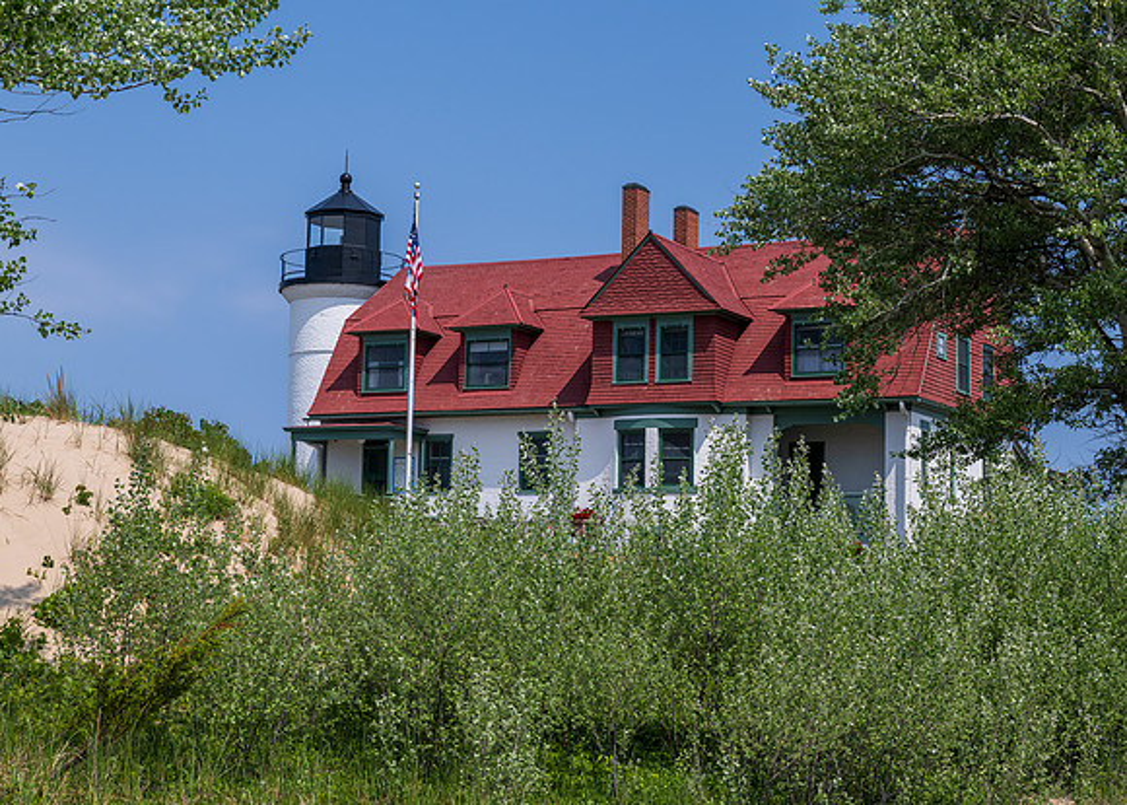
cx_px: 530
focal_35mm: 65
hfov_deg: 30.3
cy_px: 402
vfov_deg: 21.9
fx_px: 2079
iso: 280
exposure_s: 1/400
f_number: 13
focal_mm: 62
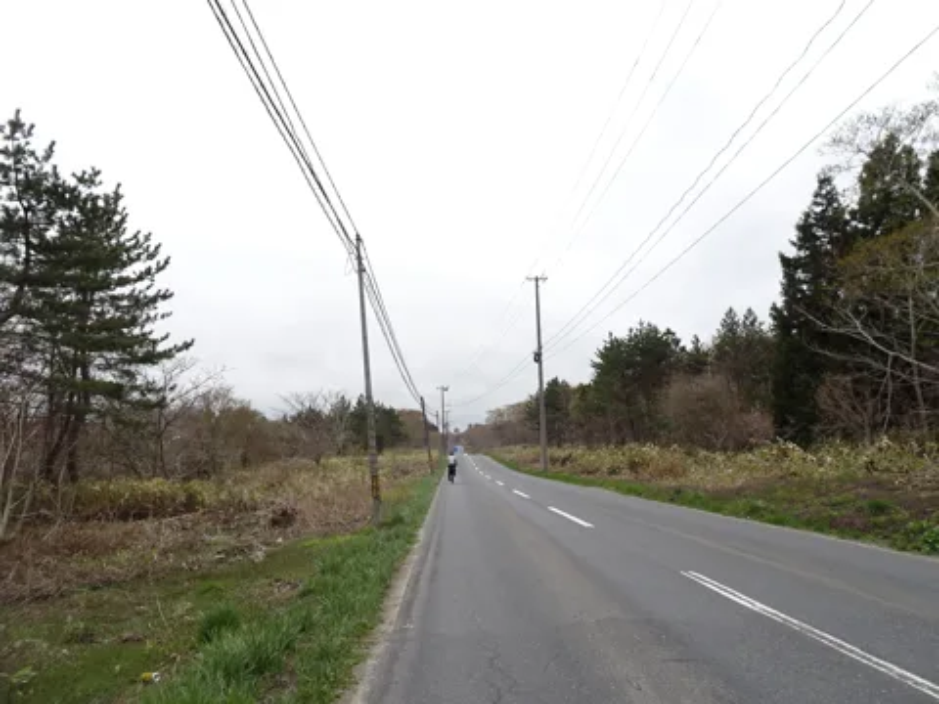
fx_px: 651
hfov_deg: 71.6
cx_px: 470
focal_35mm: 24
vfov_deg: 56.8
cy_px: 352
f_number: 3.5
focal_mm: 4.1
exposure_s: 1/800
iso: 80
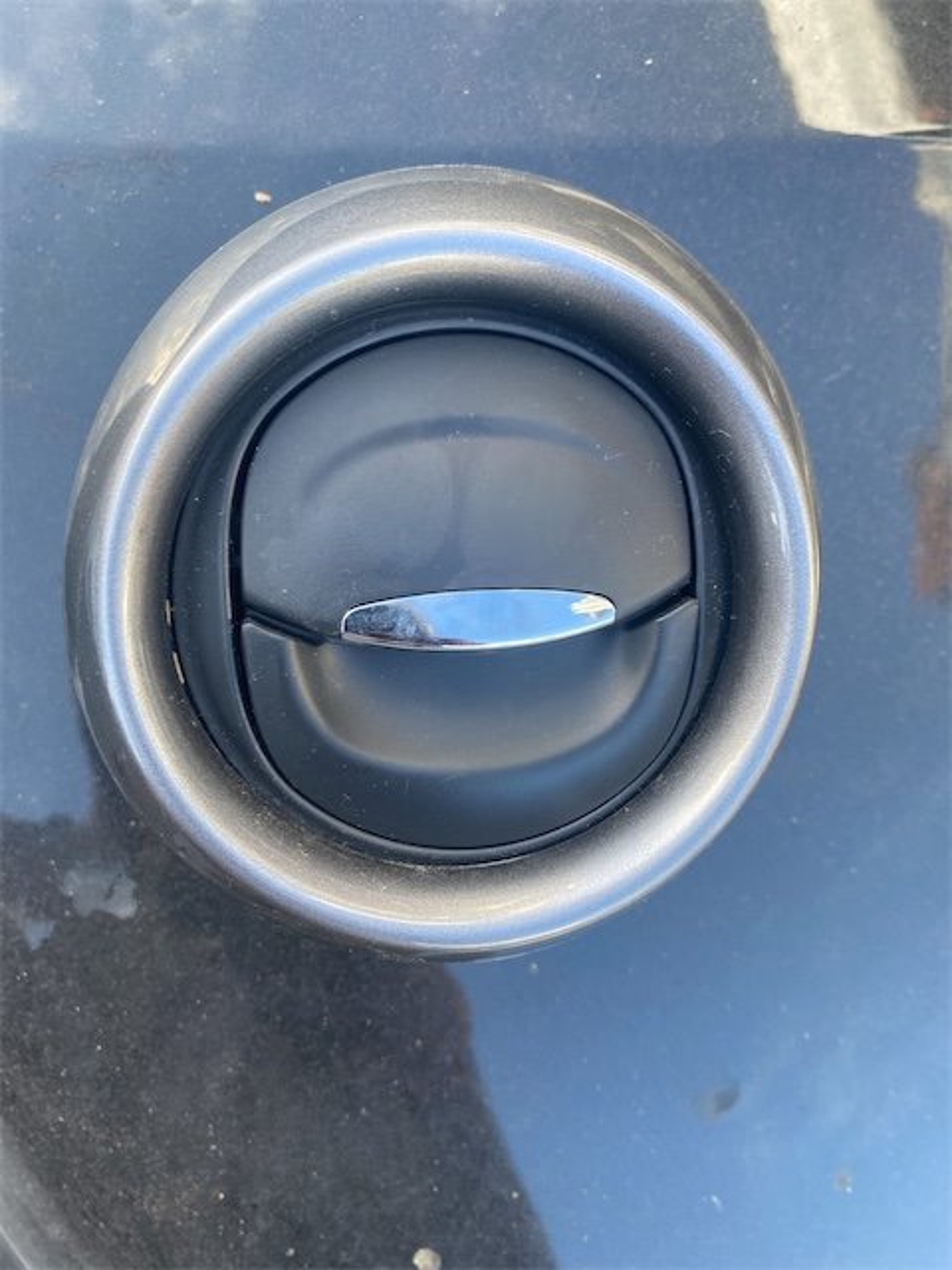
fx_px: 953
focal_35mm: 26
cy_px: 635
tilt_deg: -80.9
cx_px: 476
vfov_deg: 67.3
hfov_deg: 53.1
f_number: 1.8
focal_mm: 4.25
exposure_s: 1/121
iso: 50
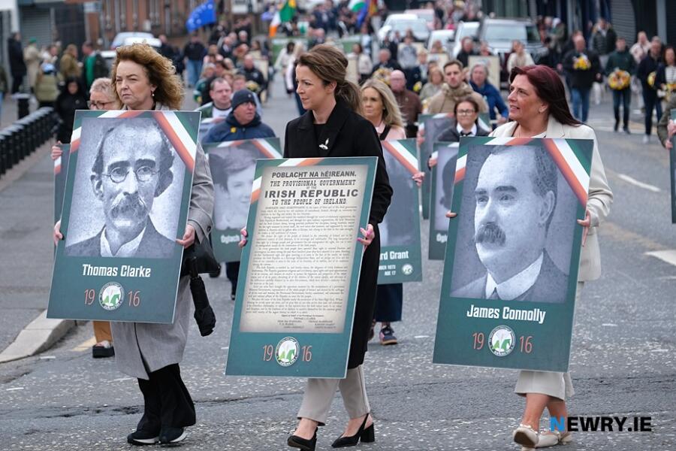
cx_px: 338
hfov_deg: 15.1
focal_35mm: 136
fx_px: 2554
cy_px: 226
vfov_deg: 10.1
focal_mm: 90.6
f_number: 4
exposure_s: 1/850
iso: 400
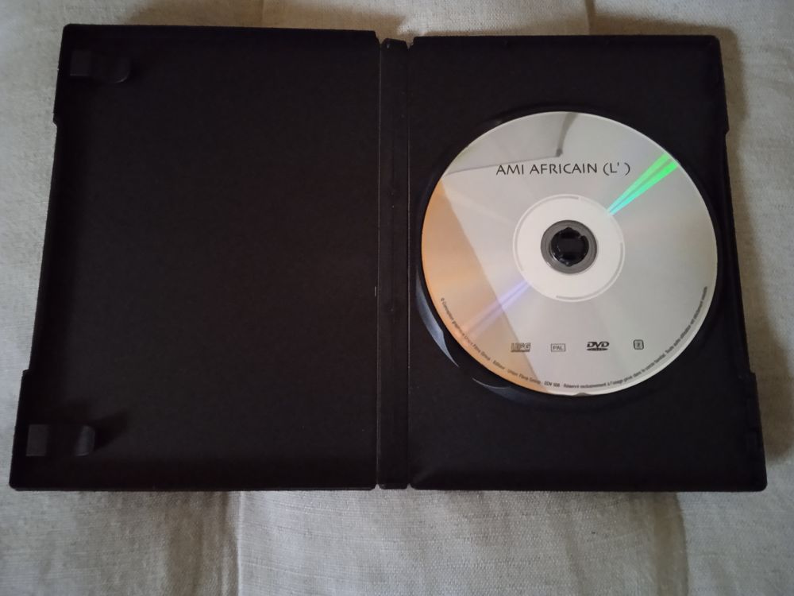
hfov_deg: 63.4
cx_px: 397
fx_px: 642
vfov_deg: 49.7
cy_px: 298
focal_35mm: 28
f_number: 2.2
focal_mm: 3.43
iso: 3615
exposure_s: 1/14.3
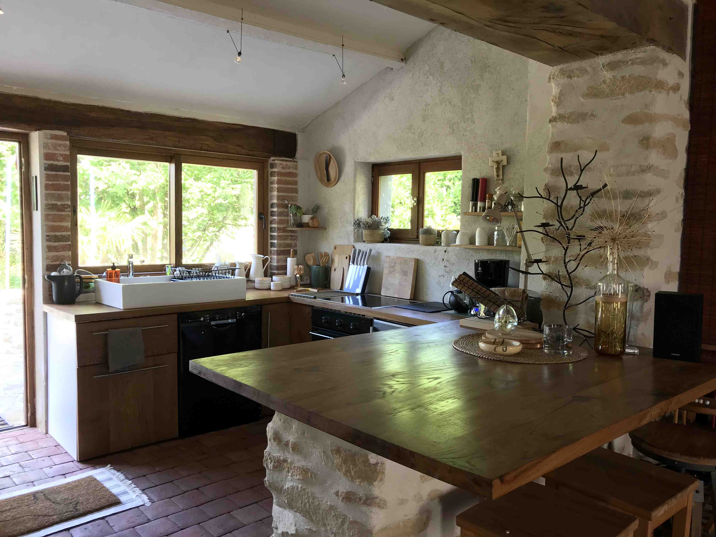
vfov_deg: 49.7
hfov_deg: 63.4
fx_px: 579
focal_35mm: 28
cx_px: 358
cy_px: 268
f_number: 1.8
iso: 25
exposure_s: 1/33
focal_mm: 3.99
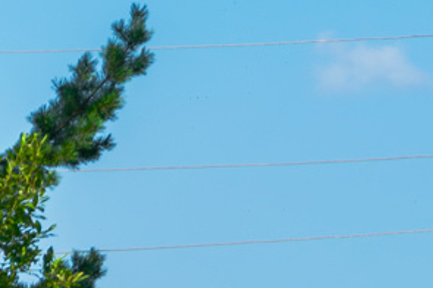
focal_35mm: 442
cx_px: 683
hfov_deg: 4.6
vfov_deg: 3.1
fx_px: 5310
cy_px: 658
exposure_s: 1/320
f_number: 5.6
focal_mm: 62
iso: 125
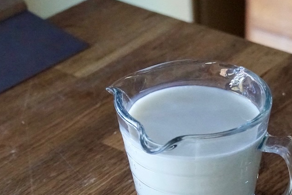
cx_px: 245
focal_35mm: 91
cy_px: 169
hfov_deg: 22.0
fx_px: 738
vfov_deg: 14.9
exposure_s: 1/160
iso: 6400
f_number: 4.5
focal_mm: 30
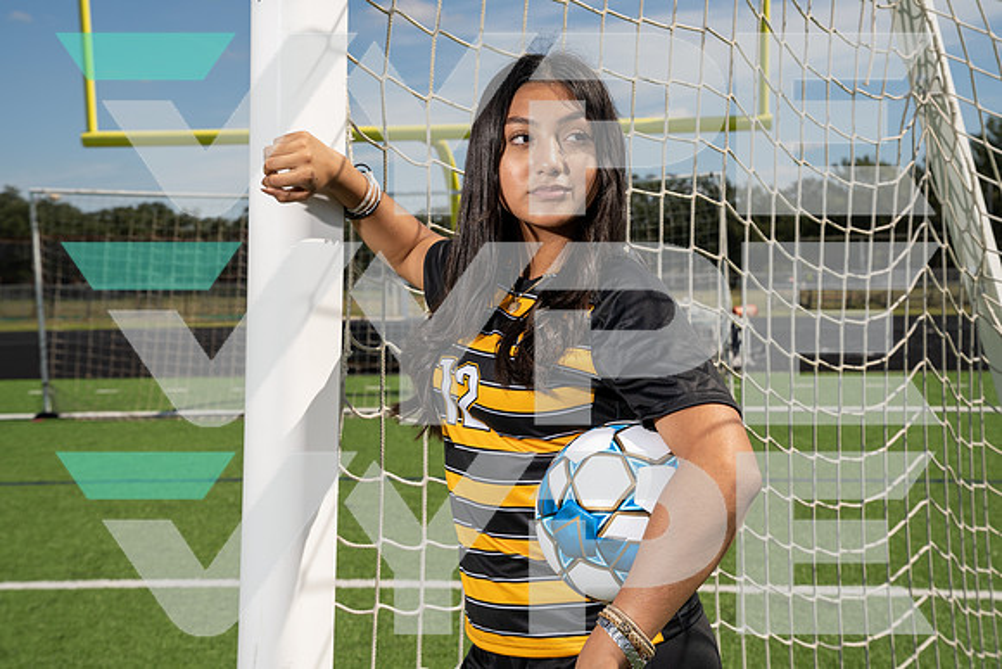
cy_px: 334
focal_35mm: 54
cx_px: 501
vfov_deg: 25.1
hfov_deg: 36.9
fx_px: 1503
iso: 100
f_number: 8
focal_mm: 54
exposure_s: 1/250
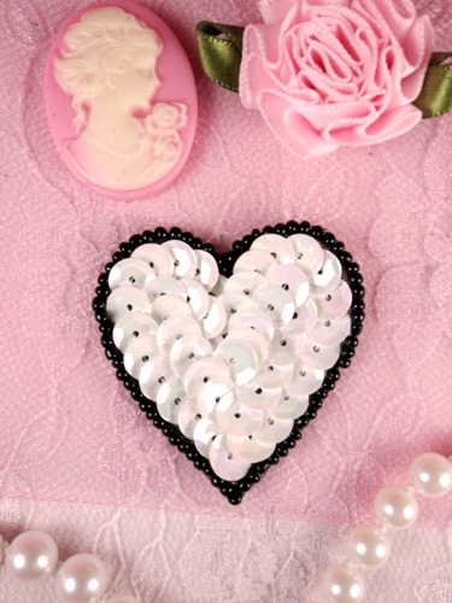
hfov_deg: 39.7
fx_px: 627
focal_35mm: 36
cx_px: 226
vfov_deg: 51.4
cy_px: 302
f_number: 4.1
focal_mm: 6.5
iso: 80
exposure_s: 1/500
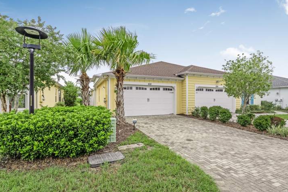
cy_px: 105
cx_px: 145
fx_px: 148
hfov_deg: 88.2
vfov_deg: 65.6
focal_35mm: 19
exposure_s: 1/4000
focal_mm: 11
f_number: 9
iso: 250
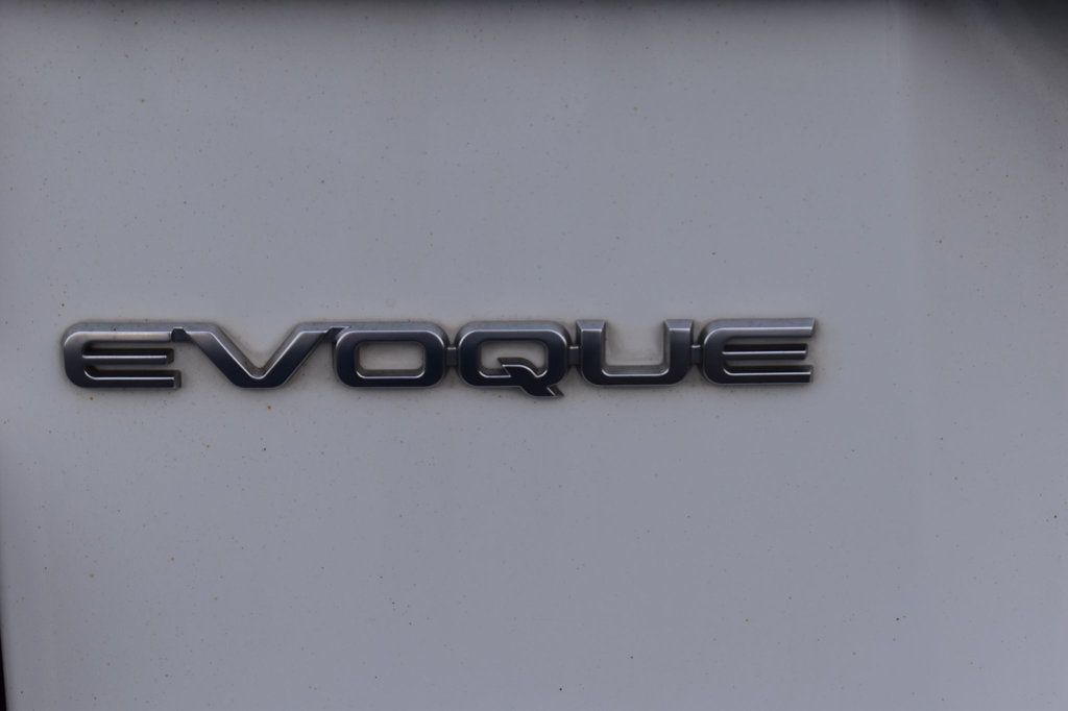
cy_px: 356
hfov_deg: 29.3
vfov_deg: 19.7
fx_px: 2046
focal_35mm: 69
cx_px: 534
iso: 400
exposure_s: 1/100
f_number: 9
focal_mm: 46
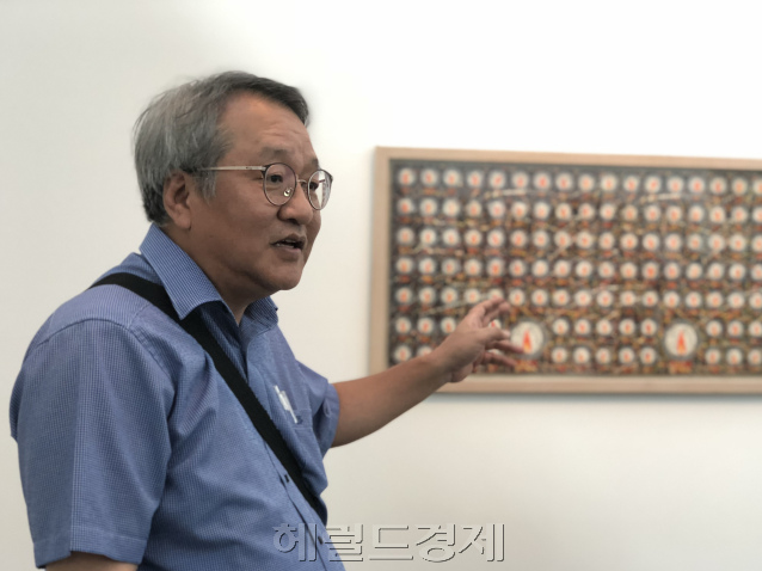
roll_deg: -1.5
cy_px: 290
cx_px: 387
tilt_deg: -1.4
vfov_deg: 27.5
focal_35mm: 53
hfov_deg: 36.2
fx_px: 1166
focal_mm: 6
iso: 100
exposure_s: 1/30
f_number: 2.4
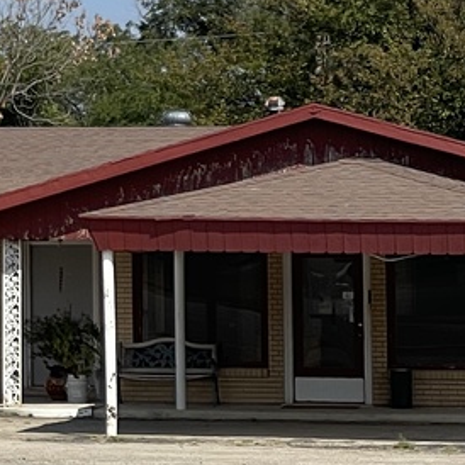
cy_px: 90
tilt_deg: +1.8
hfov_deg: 5.7
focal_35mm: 297
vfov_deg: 5.9
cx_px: -667
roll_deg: +0.7
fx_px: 4514
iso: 20
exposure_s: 1/1876
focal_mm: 7.5
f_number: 2.2
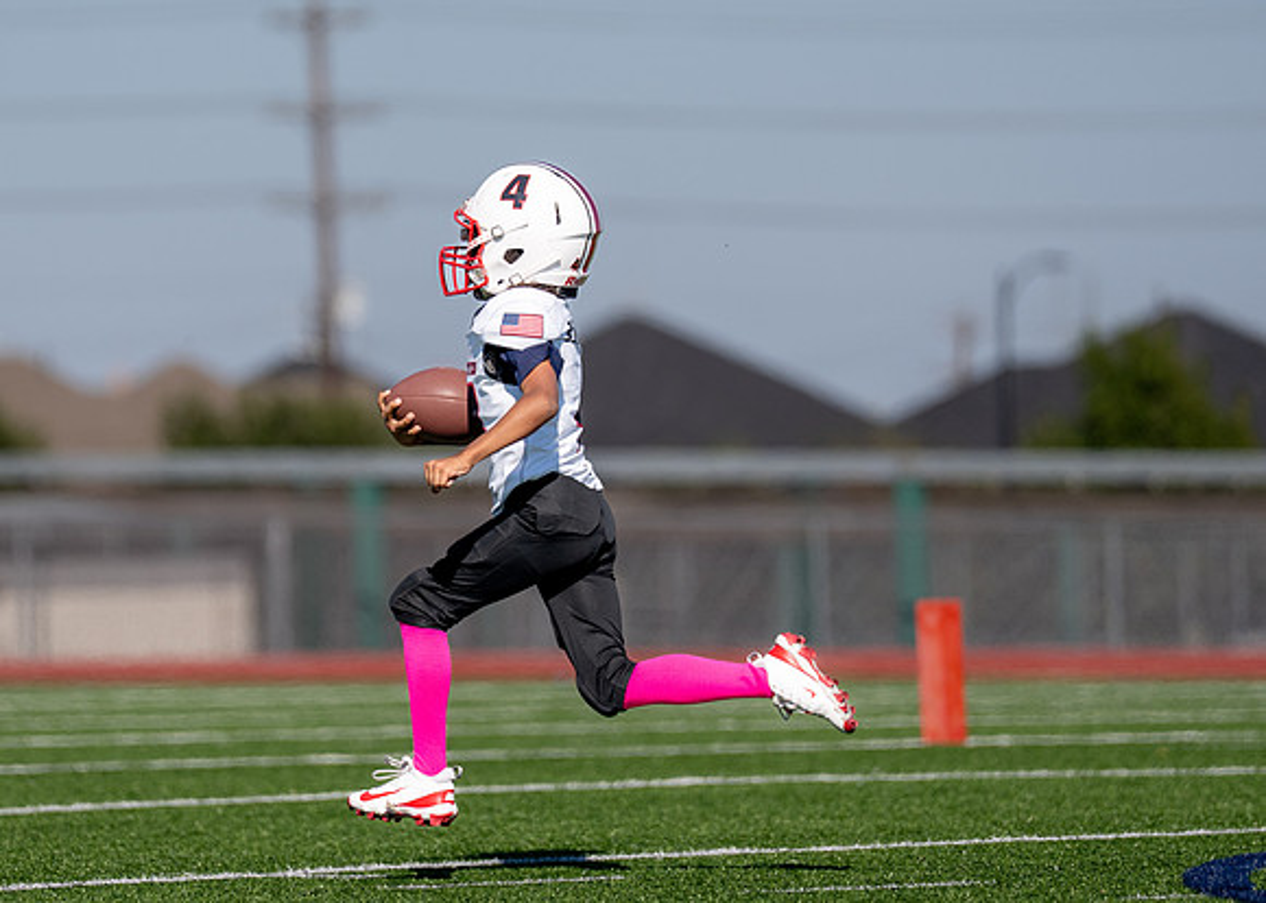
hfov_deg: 5.5
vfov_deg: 3.9
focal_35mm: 367
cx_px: 411
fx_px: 13178
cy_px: 364
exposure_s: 1/4000
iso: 160
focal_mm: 200
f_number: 2.8
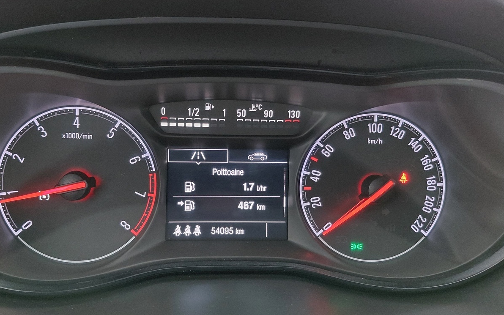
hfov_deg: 59.5
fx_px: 440
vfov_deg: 39.4
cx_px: 222
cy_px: 168
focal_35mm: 32
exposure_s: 1/25
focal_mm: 4.69
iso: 1000
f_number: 1.8
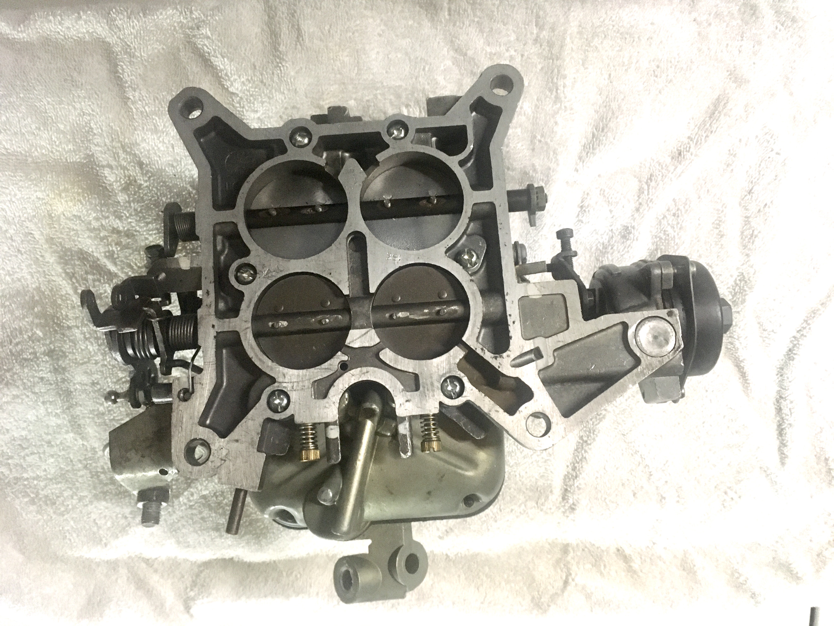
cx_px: 417
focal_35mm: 29
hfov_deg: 61.7
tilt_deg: -68.5
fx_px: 699
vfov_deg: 48.2
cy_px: 313
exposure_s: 1/17
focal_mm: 4.15
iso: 320
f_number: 2.2
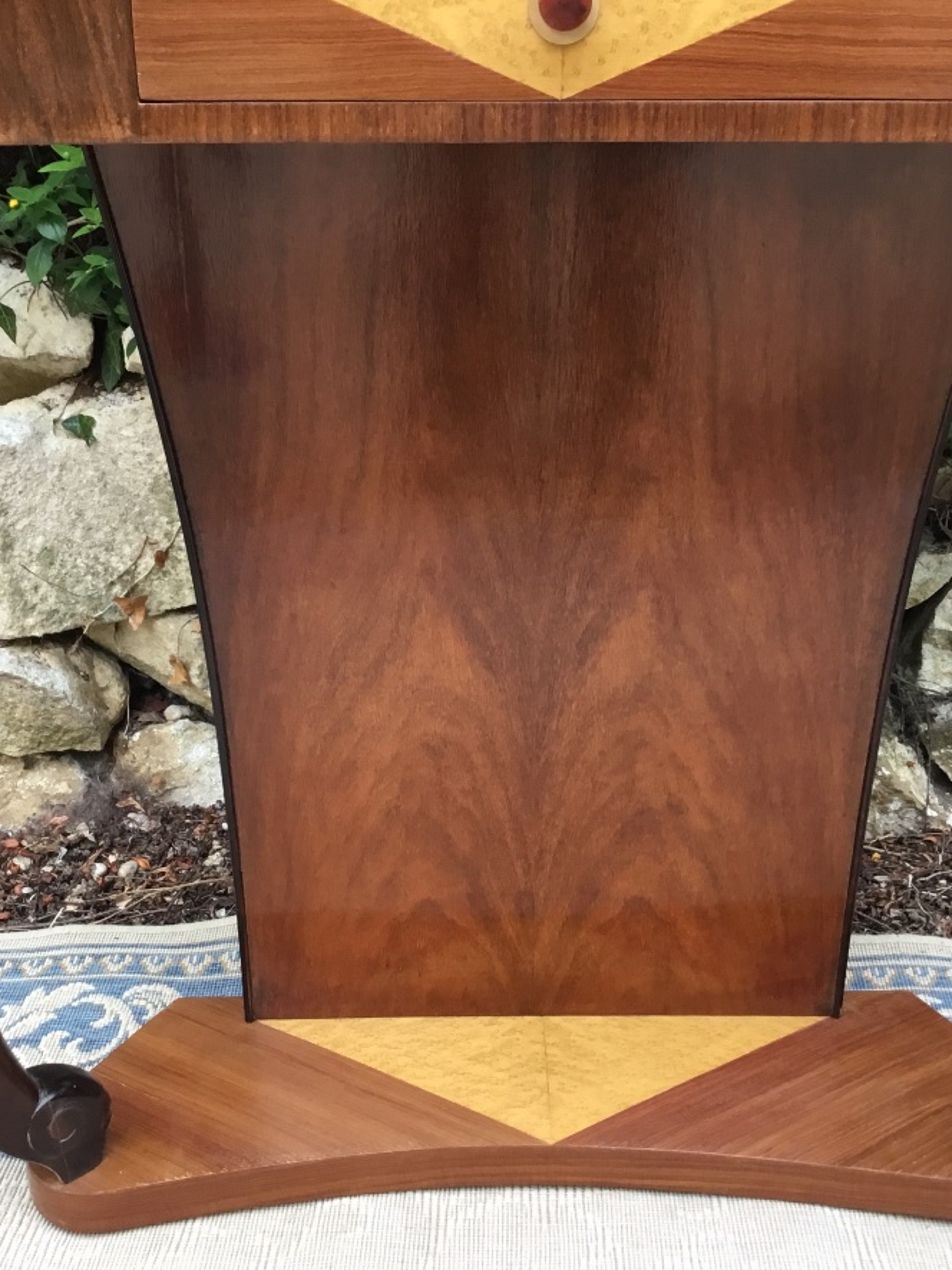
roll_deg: -0.5
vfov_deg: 44.8
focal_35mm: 42
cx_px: 473
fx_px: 1541
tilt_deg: -18.4
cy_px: 639
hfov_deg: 34.3
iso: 80
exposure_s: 1/33
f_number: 2.4
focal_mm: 3.3
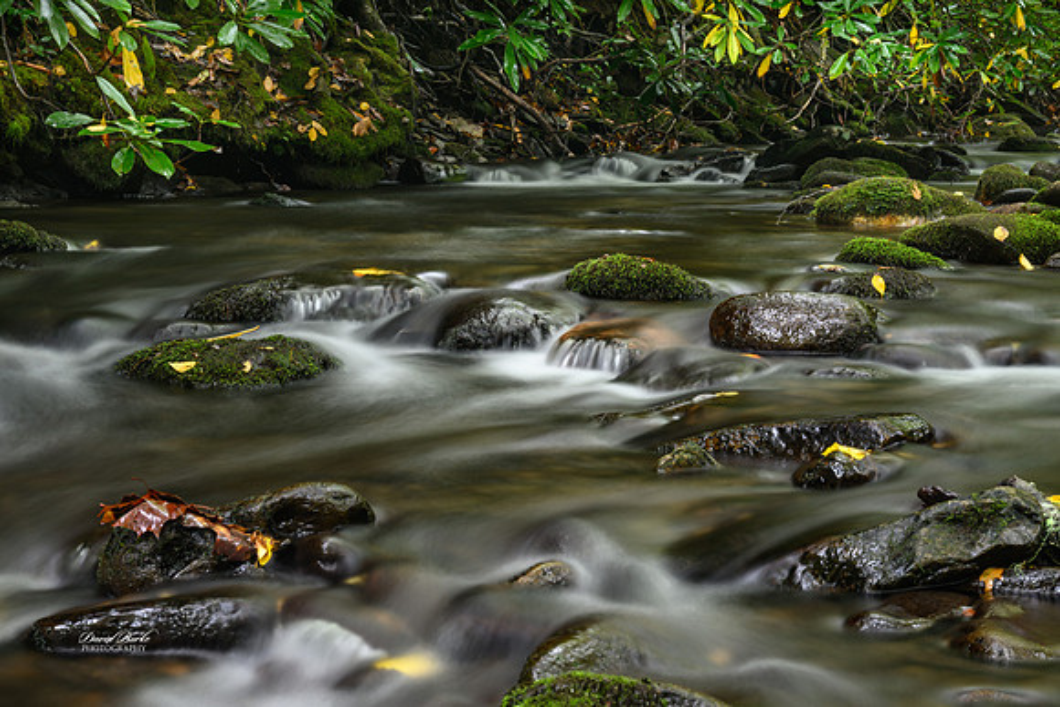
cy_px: 354
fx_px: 1885
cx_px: 530
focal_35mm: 64
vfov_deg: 21.3
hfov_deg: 31.4
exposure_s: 8
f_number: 16
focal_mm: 64
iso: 64
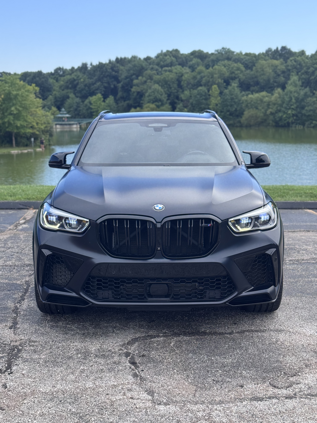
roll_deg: +0.2
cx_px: 158
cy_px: 212
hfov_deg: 30.3
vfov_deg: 39.7
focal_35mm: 48
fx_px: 586
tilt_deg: -10.2
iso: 64
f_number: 1.78
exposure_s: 1/1490
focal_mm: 6.76
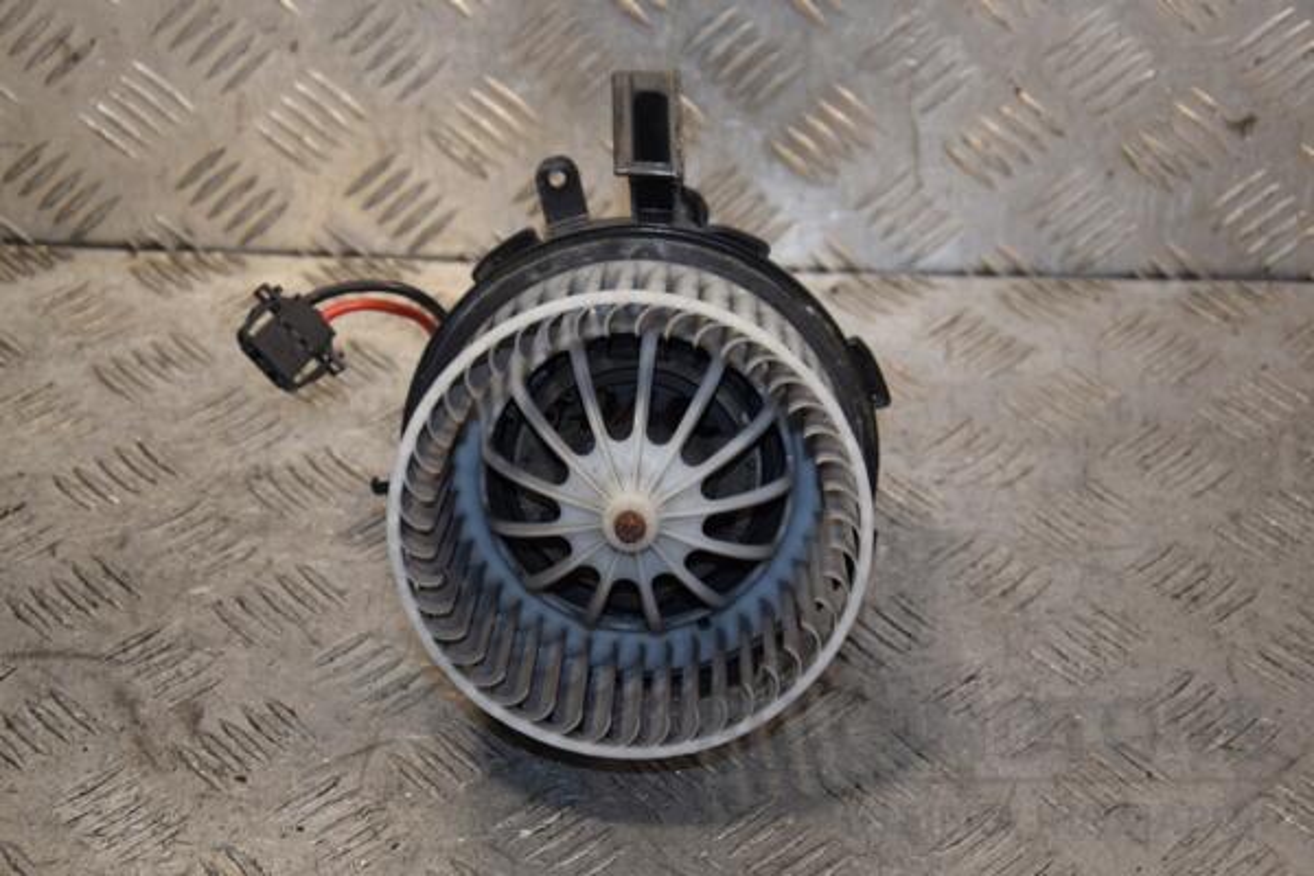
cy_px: 438
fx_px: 2847
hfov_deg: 26.0
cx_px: 657
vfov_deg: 17.5
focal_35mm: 78
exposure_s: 1/200
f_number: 5.6
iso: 800
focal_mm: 52
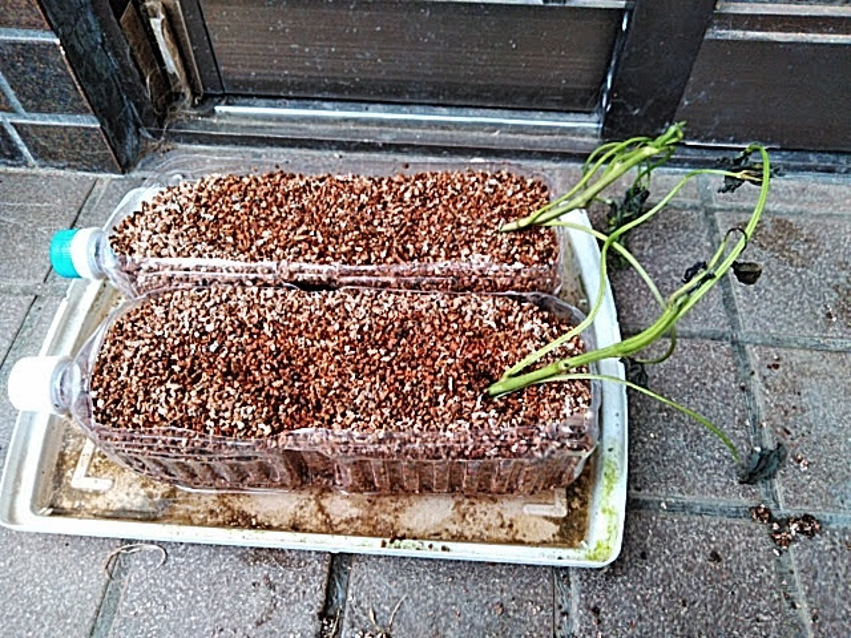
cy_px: 319
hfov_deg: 65.3
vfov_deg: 51.4
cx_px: 426
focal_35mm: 27
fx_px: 664
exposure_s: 1/120
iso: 251
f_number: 2.2
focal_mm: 3.46
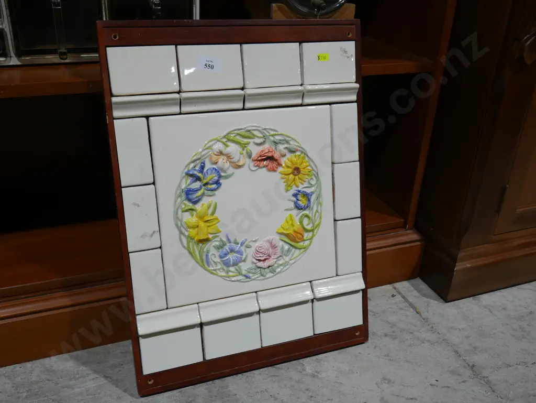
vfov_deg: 41.8
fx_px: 527
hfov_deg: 53.9
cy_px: 202
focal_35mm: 34
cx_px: 268
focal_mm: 17
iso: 200
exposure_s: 1/80
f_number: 4.5
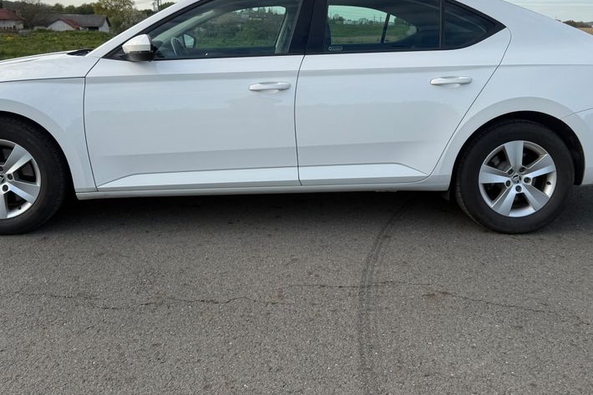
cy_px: 124
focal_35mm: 36
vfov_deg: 36.4
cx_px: 281
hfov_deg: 53.1
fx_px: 593
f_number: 1.78
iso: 80
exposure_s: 1/1901
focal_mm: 6.76
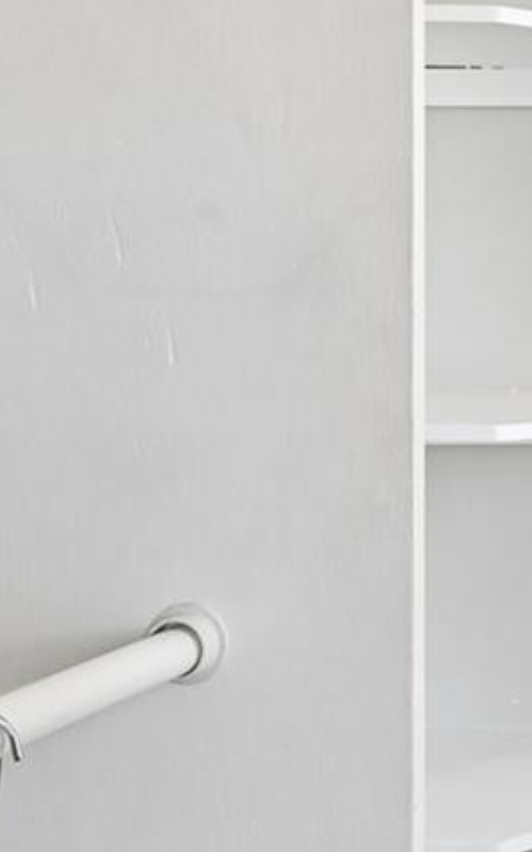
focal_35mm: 62
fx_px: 1439
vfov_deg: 32.7
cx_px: 989
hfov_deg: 16.9
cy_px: 295
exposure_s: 1/15
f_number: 10
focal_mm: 16
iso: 400
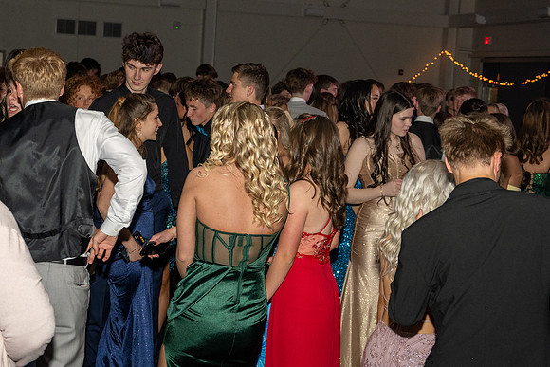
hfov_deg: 27.6
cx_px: 265
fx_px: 1120
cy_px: 185
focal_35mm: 73
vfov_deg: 18.6
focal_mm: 44
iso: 500
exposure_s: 1/160
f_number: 4.5
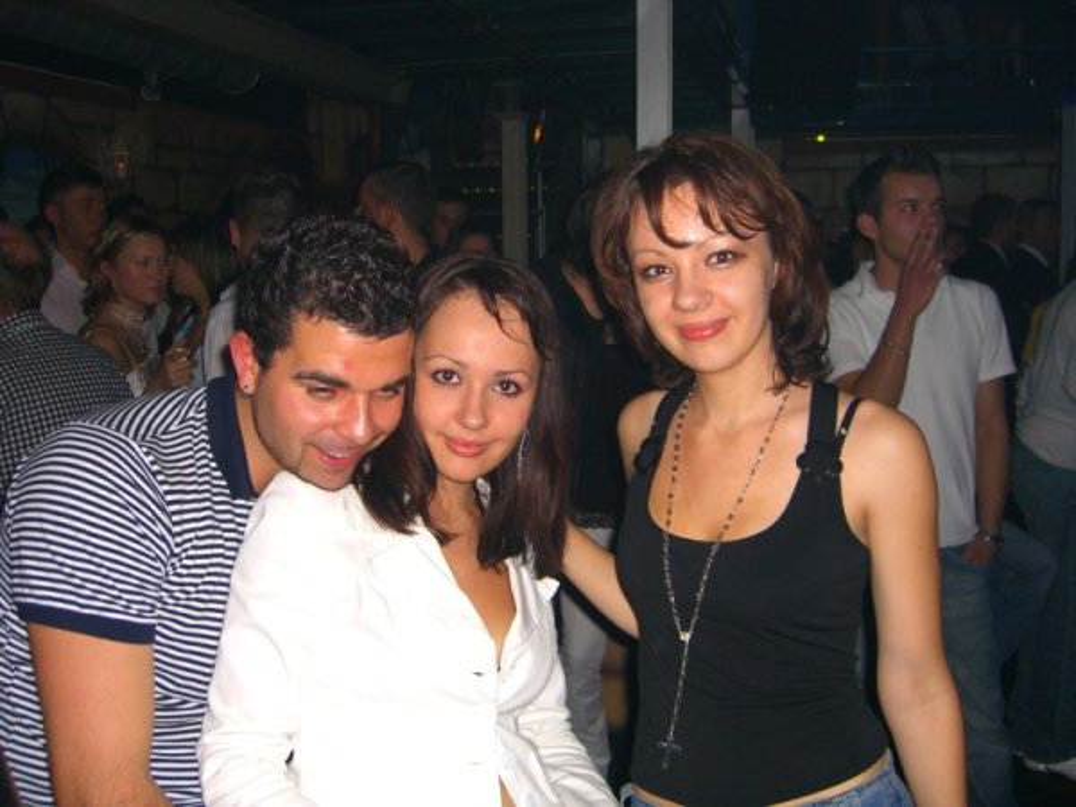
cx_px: 538
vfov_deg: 37.7
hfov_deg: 49.0
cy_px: 404
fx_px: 1181
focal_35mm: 38
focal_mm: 7.9
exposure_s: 1/60
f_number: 2.8
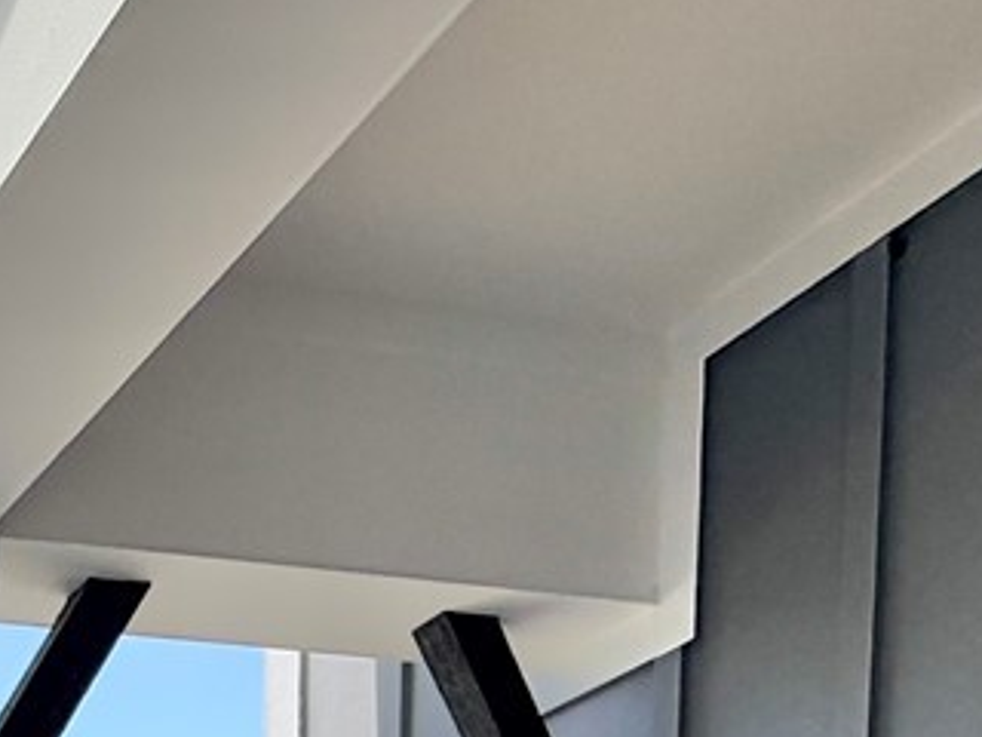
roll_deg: -0.2
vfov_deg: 15.5
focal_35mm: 70
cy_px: 1575
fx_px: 1986
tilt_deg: -4.4
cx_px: -304
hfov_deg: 24.2
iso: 50
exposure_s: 1/502
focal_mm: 2.22
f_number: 2.2
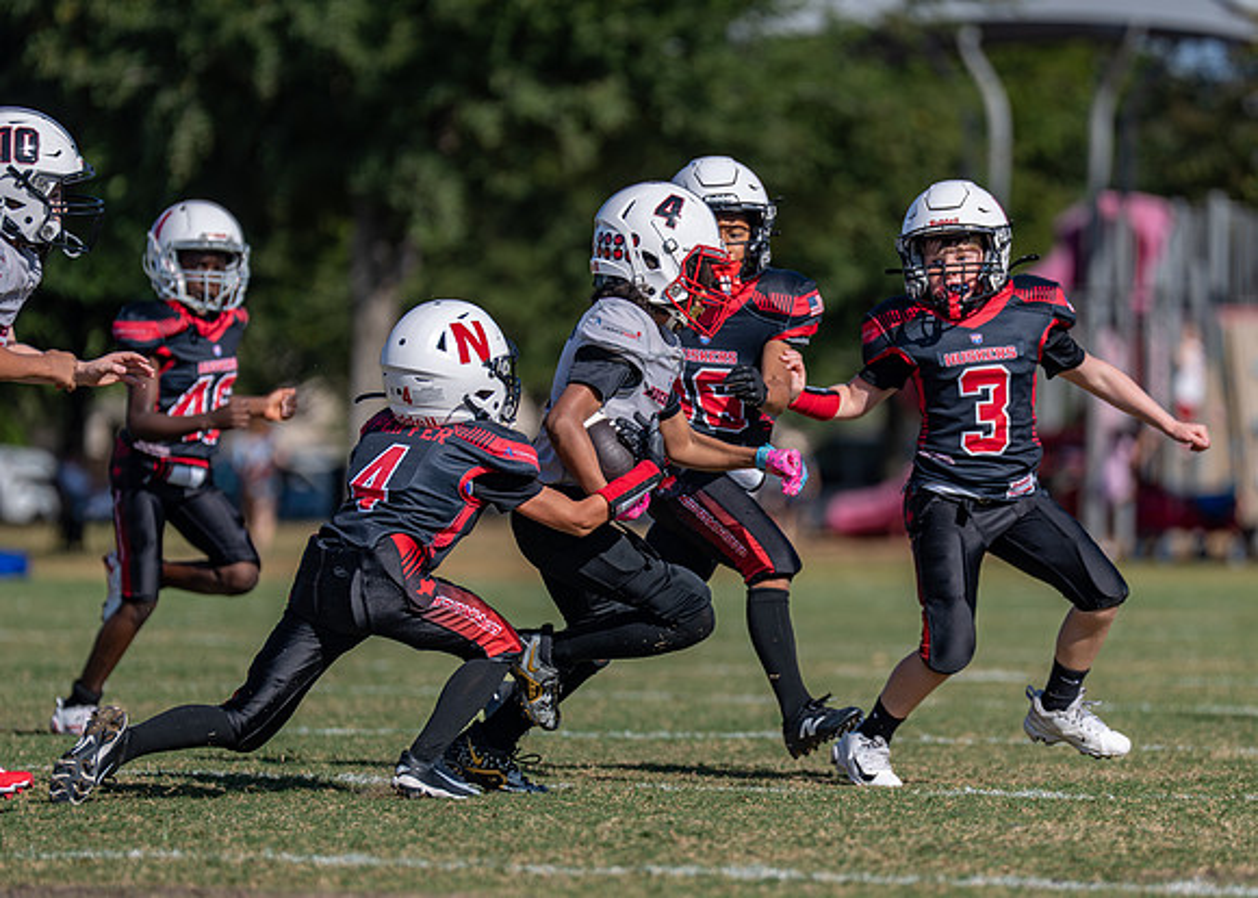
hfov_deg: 6.4
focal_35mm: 317
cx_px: 755
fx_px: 11330
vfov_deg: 4.5
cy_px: 508
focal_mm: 200
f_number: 2.8
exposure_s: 1/2500
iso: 100
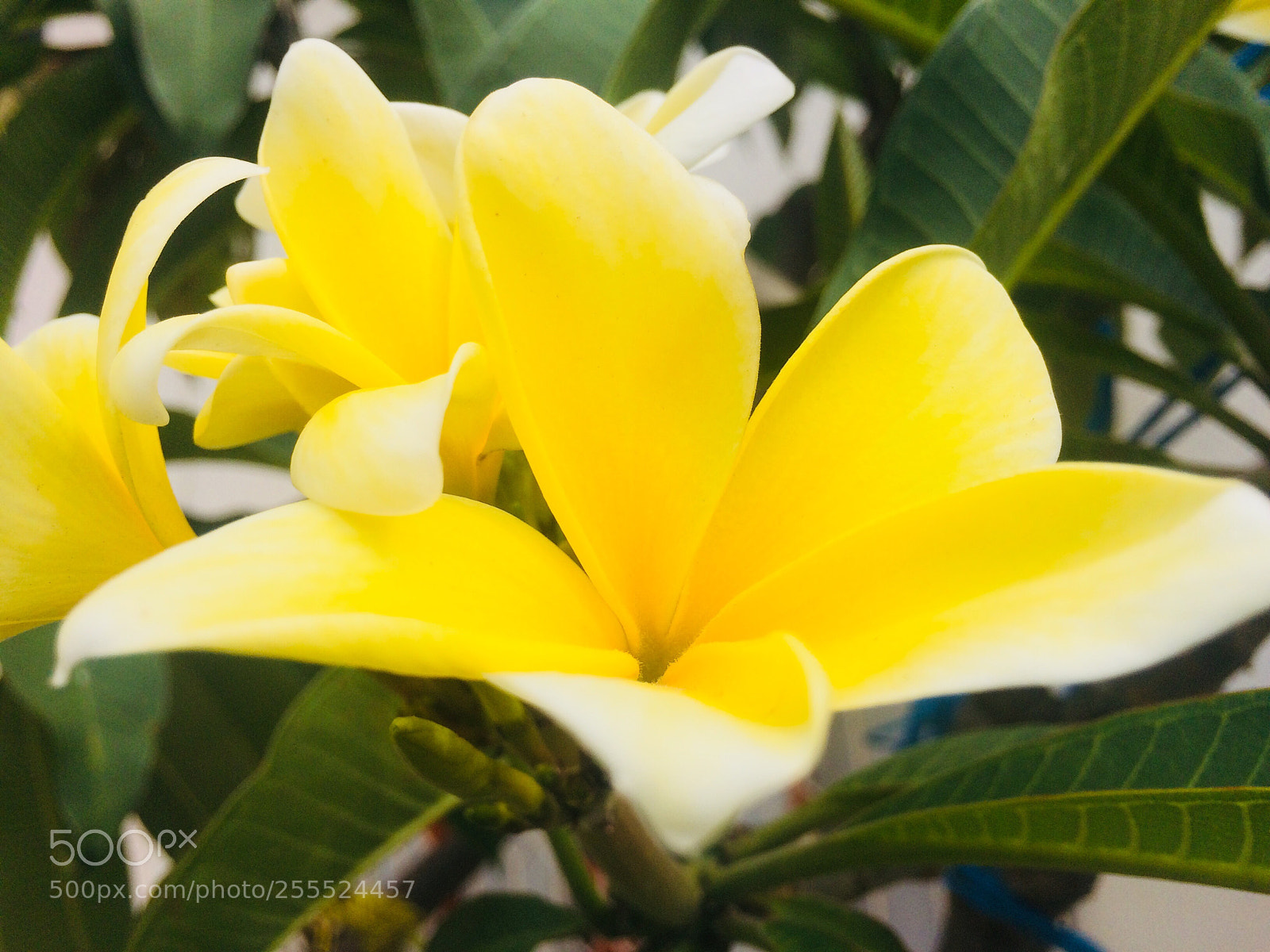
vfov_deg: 48.2
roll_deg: +6.1
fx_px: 1064
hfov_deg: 61.7
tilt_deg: +9.0
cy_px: 476
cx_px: 635
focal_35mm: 29
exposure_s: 1/1786
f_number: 2.2
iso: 32
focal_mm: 4.15
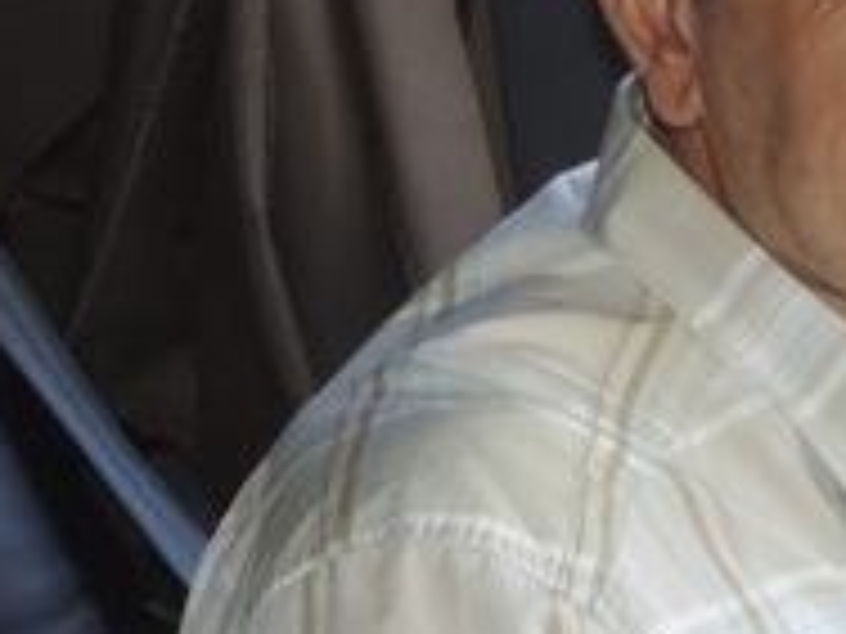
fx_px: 4399
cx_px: 1030
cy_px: 805
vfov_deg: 8.2
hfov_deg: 10.8
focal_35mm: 180
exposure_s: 1/30
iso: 80
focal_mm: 5.8
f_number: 3.2
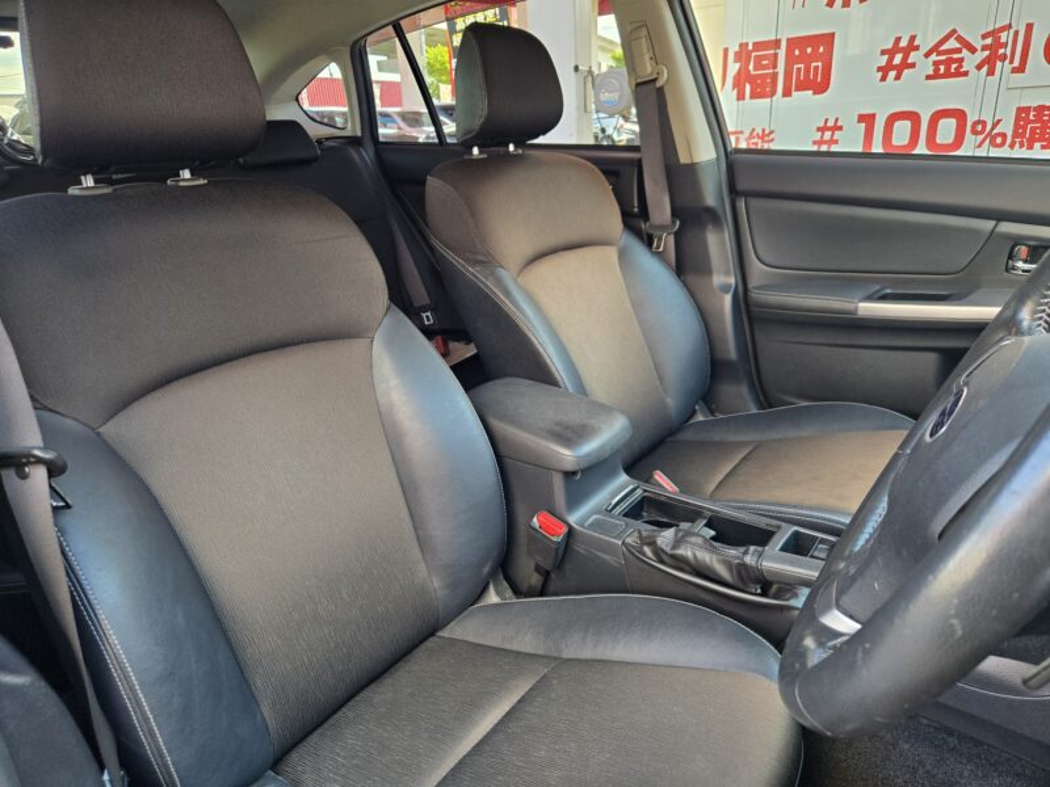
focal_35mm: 23
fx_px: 698
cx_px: 525
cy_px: 394
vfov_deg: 58.9
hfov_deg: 73.9
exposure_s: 1/180
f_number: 1.8
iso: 160
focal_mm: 5.4
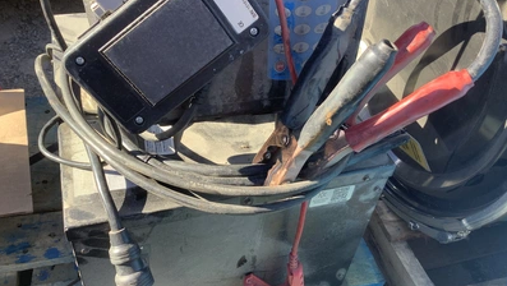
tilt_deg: -43.3
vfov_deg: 34.7
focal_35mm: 34
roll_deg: -6.6
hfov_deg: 58.0
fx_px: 457
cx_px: 254
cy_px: 153
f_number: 2.4
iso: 25
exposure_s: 1/139
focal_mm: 3.3
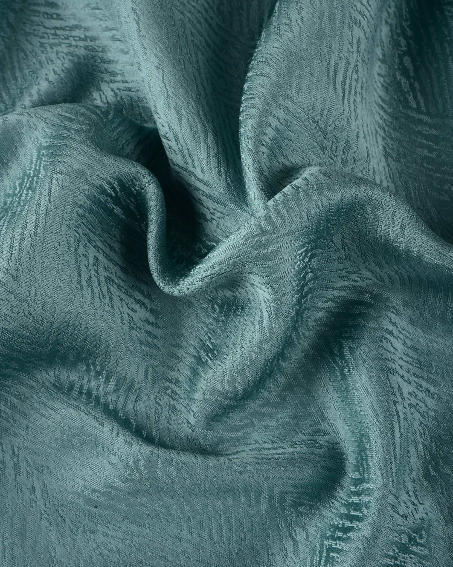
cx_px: 227
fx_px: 1559
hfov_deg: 16.5
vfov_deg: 20.6
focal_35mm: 93
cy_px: 231
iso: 100
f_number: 18
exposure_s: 1/160
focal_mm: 82
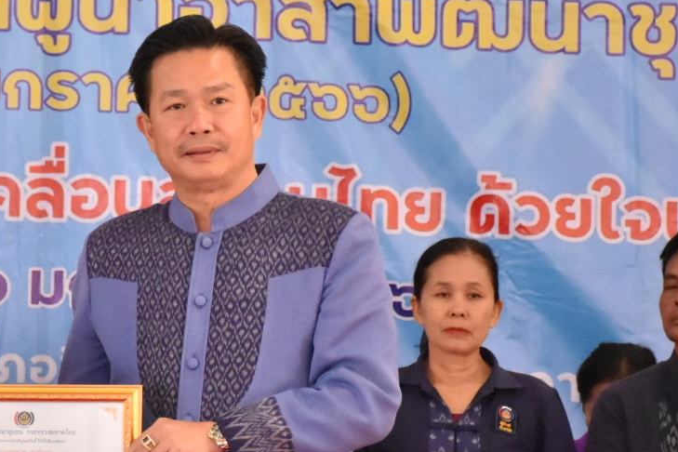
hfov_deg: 8.2
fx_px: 4710
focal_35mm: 250
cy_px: 346
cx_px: 205
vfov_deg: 5.5
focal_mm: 75
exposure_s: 1/250
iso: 4000
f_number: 5
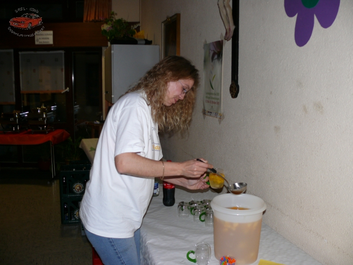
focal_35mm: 35
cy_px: 132
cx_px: 176
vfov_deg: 40.7
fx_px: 357
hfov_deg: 52.6
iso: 100
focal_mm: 7.4
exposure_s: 1/30
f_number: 2.8
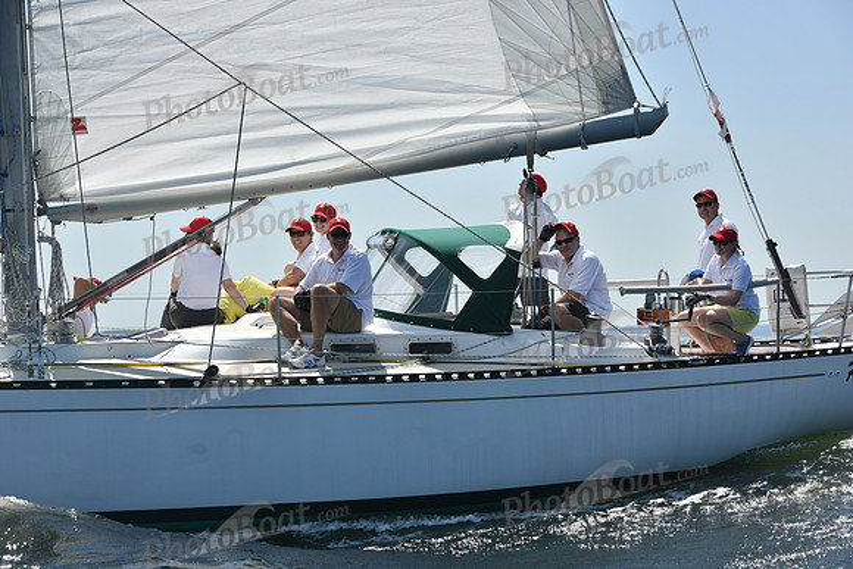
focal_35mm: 105
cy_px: 284
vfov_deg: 13.0
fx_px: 2488
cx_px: 426
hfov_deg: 19.5
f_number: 8
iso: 250
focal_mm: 105
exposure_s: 1/1250
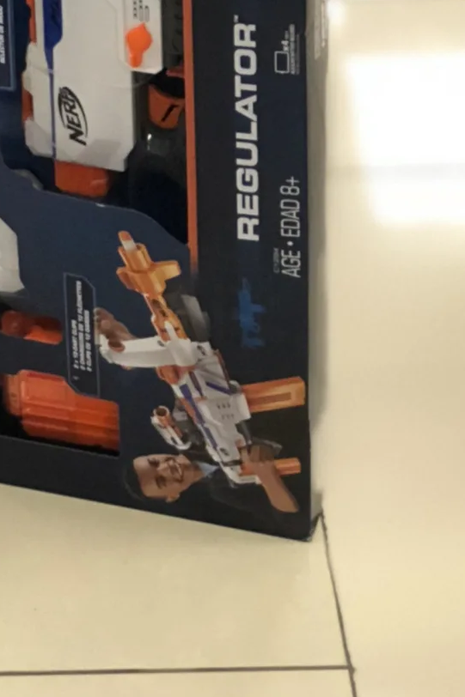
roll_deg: +3.3
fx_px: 3624
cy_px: -385
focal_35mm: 187
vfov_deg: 10.6
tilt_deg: -20.4
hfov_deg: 7.3
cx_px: -173
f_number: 2.8
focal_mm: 6.6
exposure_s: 1/30
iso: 250
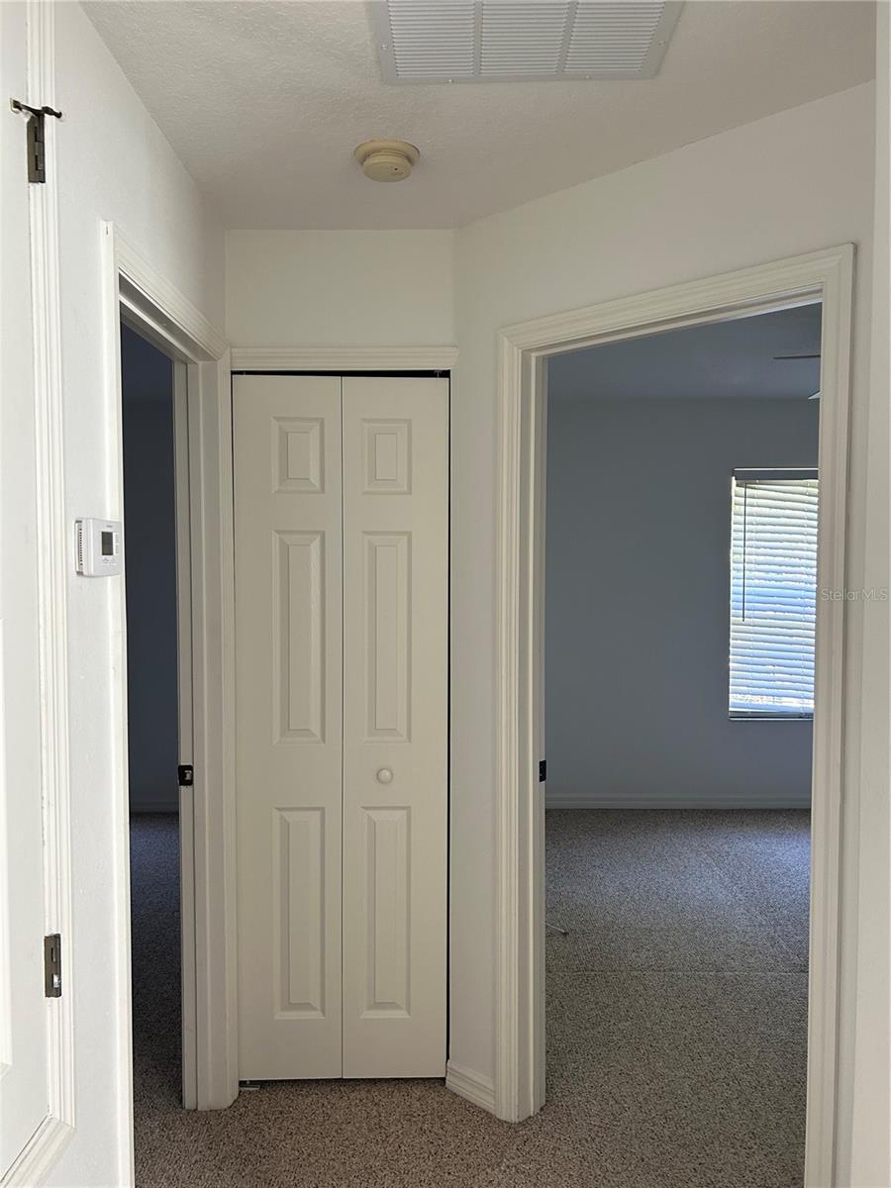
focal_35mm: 26
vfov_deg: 67.3
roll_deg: -0.3
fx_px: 892
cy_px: 594
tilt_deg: -2.7
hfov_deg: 53.1
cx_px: 446
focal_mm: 5.7
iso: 125
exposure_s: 1/87
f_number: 1.5
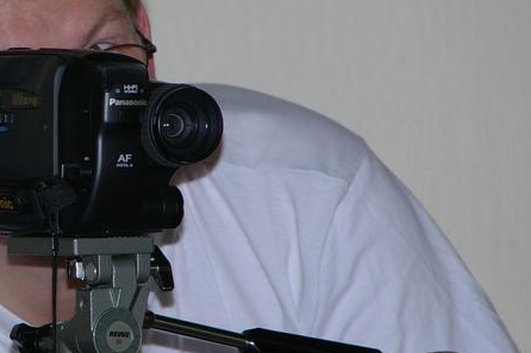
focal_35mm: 689
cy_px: 144
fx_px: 10158
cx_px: 33
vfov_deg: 2.0
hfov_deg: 3.0
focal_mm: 200
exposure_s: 1/180
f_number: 6.2
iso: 200
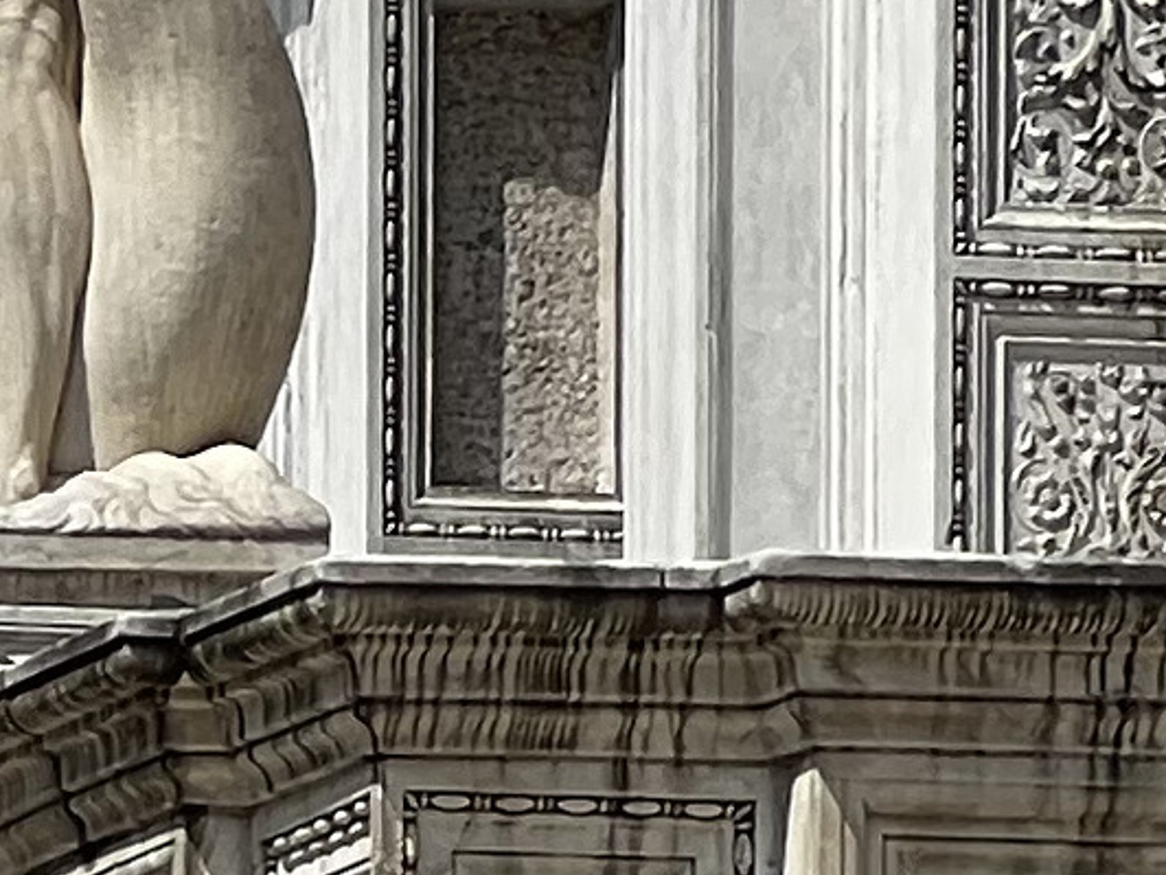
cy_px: 2366
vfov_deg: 2.5
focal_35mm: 579
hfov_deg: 3.4
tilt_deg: +4.2
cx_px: -2069
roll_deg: +0.1
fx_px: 19503
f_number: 2.8
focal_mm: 9
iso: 32
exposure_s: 1/809
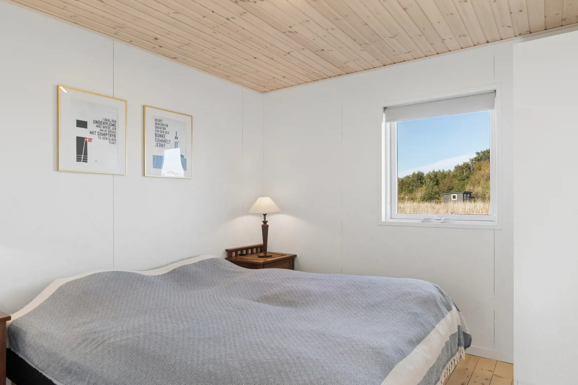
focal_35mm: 21
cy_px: 209
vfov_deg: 59.4
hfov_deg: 81.0
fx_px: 337
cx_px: 319
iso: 200
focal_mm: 12
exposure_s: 1/200
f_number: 8
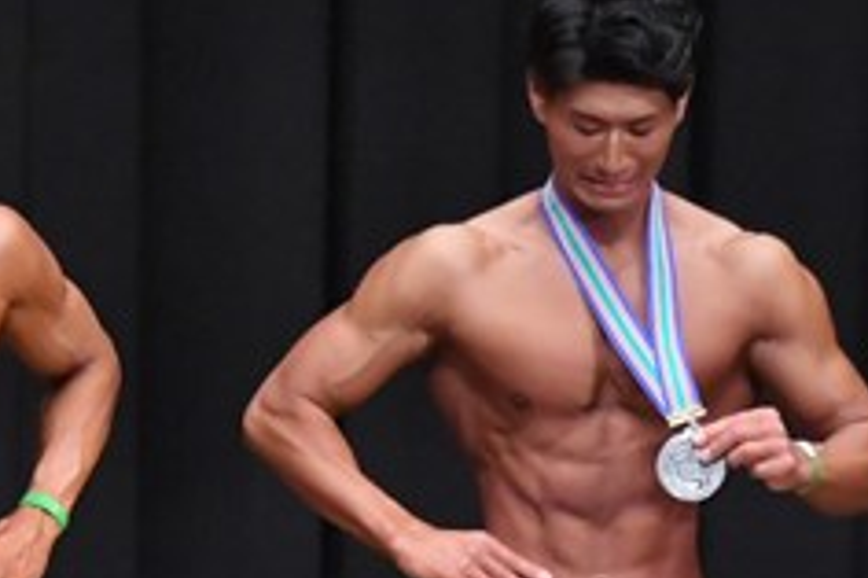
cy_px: 670
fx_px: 15998
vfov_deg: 2.1
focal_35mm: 664
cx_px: 351
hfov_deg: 3.1
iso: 8000
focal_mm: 135
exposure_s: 1/400
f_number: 5.6
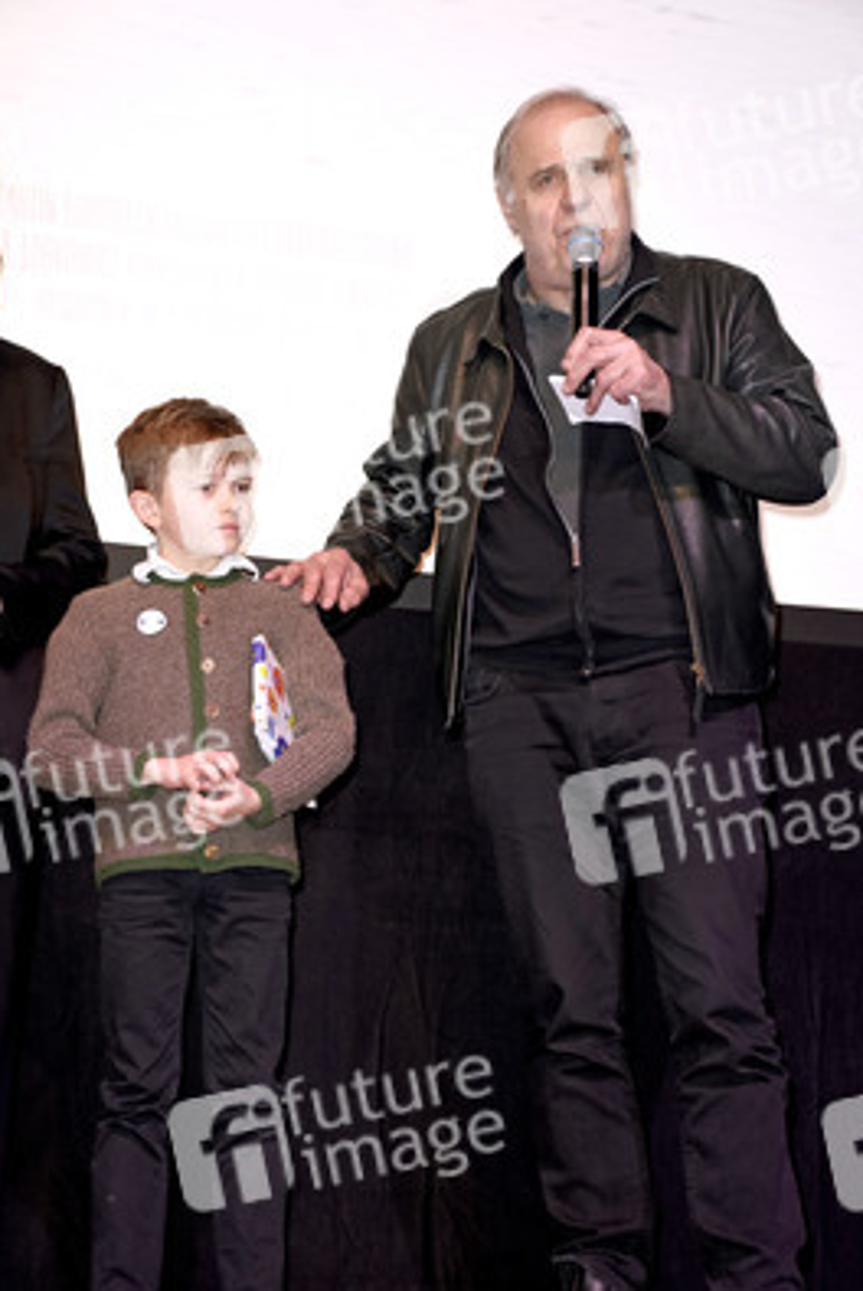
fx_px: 3266
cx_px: 432
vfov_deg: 22.4
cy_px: 644
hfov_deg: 15.1
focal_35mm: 91
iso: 640
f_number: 6.3
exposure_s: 1/60
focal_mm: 60
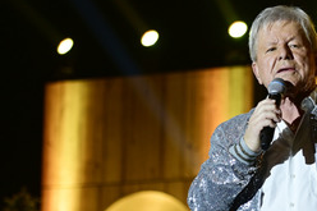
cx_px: 278
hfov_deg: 11.8
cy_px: 169
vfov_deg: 7.9
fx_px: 1522
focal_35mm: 173
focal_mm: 95
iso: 720
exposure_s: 1/160
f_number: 2.8
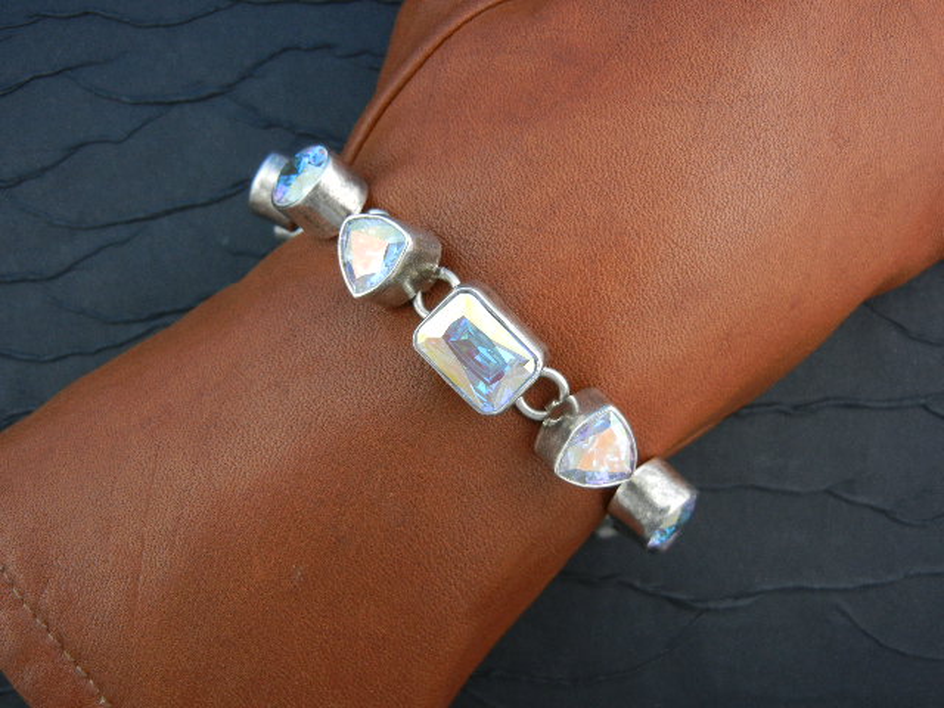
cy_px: 354
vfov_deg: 32.2
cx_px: 472
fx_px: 1227
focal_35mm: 45
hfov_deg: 42.1
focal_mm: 8.1
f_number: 3.8
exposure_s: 1/5.7
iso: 200
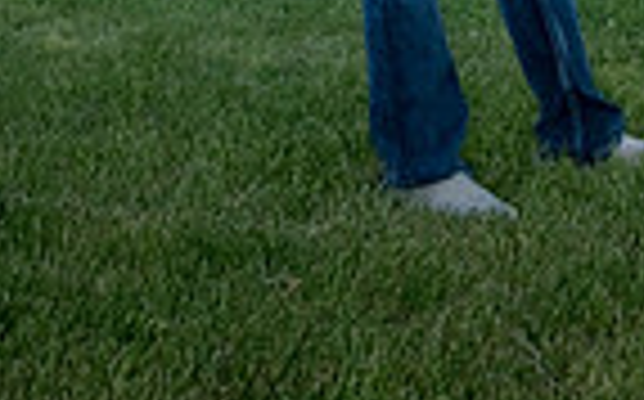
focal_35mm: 90
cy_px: -593
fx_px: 1578
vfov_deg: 11.6
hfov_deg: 23.0
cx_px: 414
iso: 500
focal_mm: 28
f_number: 11
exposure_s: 1/640
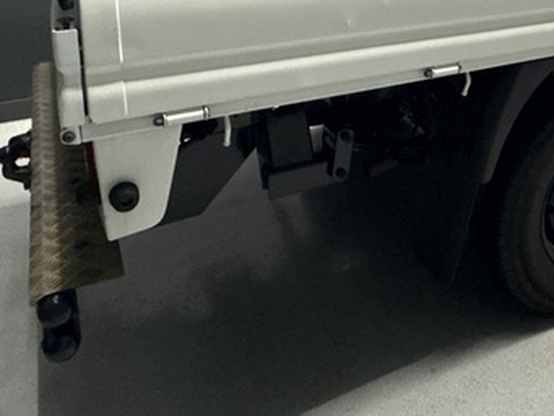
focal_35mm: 42
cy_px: -18
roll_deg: +0.2
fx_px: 672
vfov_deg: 31.3
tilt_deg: -10.4
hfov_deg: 41.6
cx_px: 487
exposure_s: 1/100
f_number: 2.2
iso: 320
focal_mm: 2.22
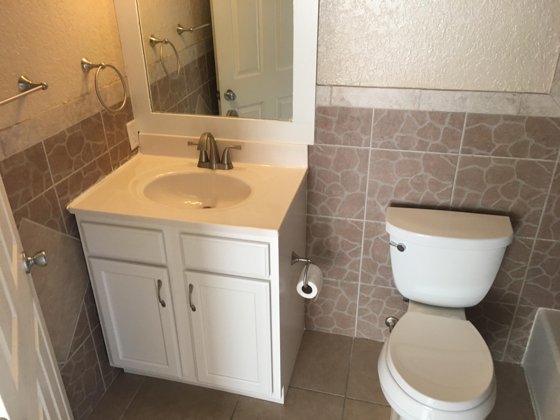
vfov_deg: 48.2
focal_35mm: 29
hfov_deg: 61.7
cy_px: 210
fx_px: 469
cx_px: 280
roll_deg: +0.4
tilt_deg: -27.1
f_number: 2.2
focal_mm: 4.15
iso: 50
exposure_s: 1/15
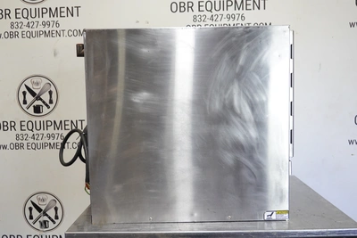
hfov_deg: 48.4
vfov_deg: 33.4
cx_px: 178
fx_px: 397
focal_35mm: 40
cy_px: 119
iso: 640
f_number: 4
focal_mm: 14.99
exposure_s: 1/40
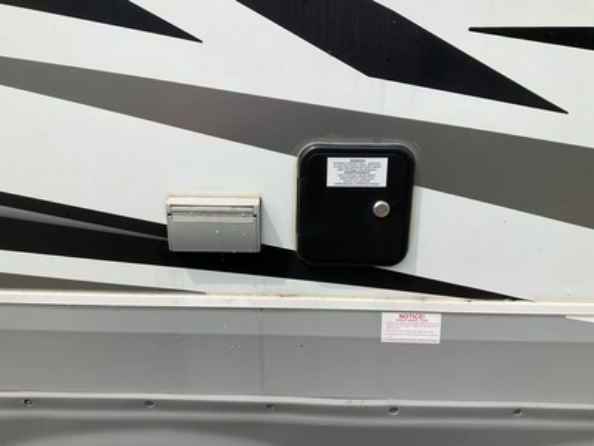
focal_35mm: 29
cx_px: 297
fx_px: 498
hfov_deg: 61.7
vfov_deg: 48.2
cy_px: 223
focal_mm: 3
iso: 25
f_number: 1.8
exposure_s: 1/2141
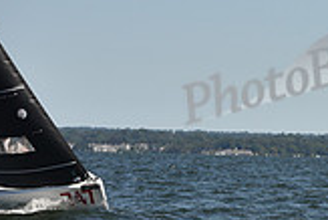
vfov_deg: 4.2
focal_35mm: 328
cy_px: 148
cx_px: 571
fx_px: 2991
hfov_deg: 6.2
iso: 250
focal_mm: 92
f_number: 4.5
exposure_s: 1/1250
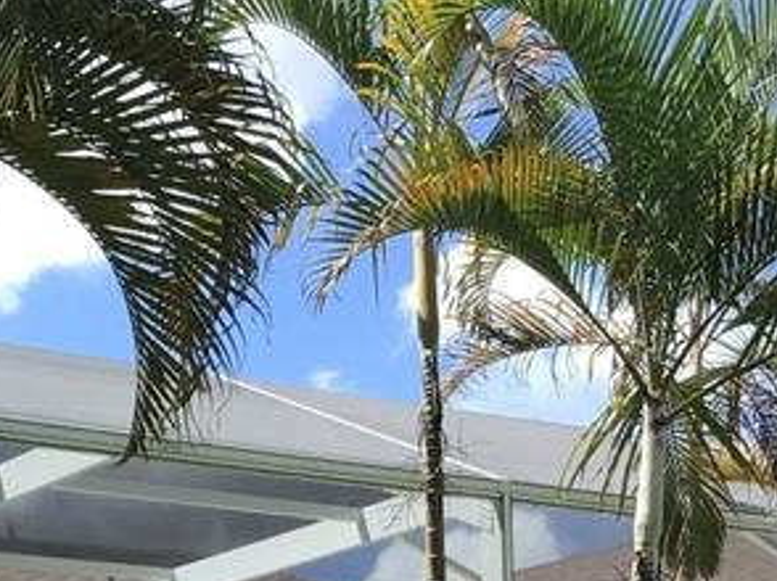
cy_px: 906
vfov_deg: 12.9
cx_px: 63
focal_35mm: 108
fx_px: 2422
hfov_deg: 17.9
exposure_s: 1/637
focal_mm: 3.3
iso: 25
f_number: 2.4
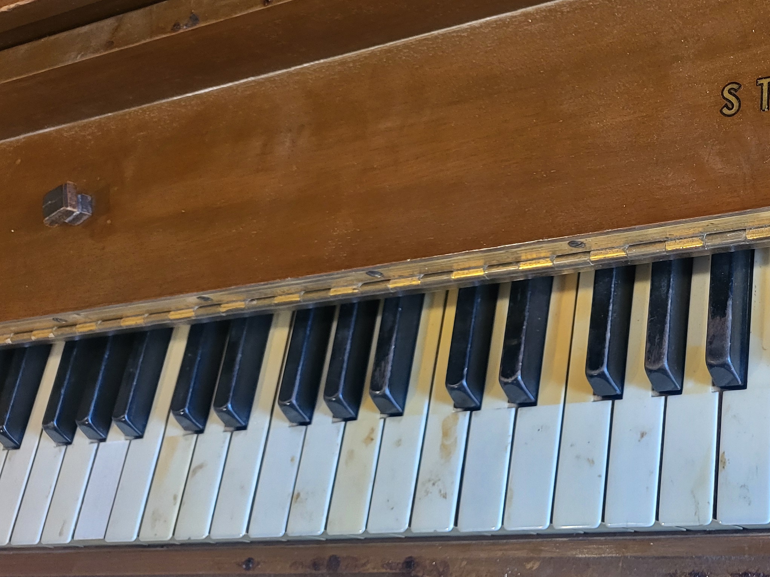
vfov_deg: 28.3
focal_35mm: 51
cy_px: 185
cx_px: 749
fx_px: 1134
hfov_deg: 34.5
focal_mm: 5.4
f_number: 1.8
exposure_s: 1/120
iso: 250
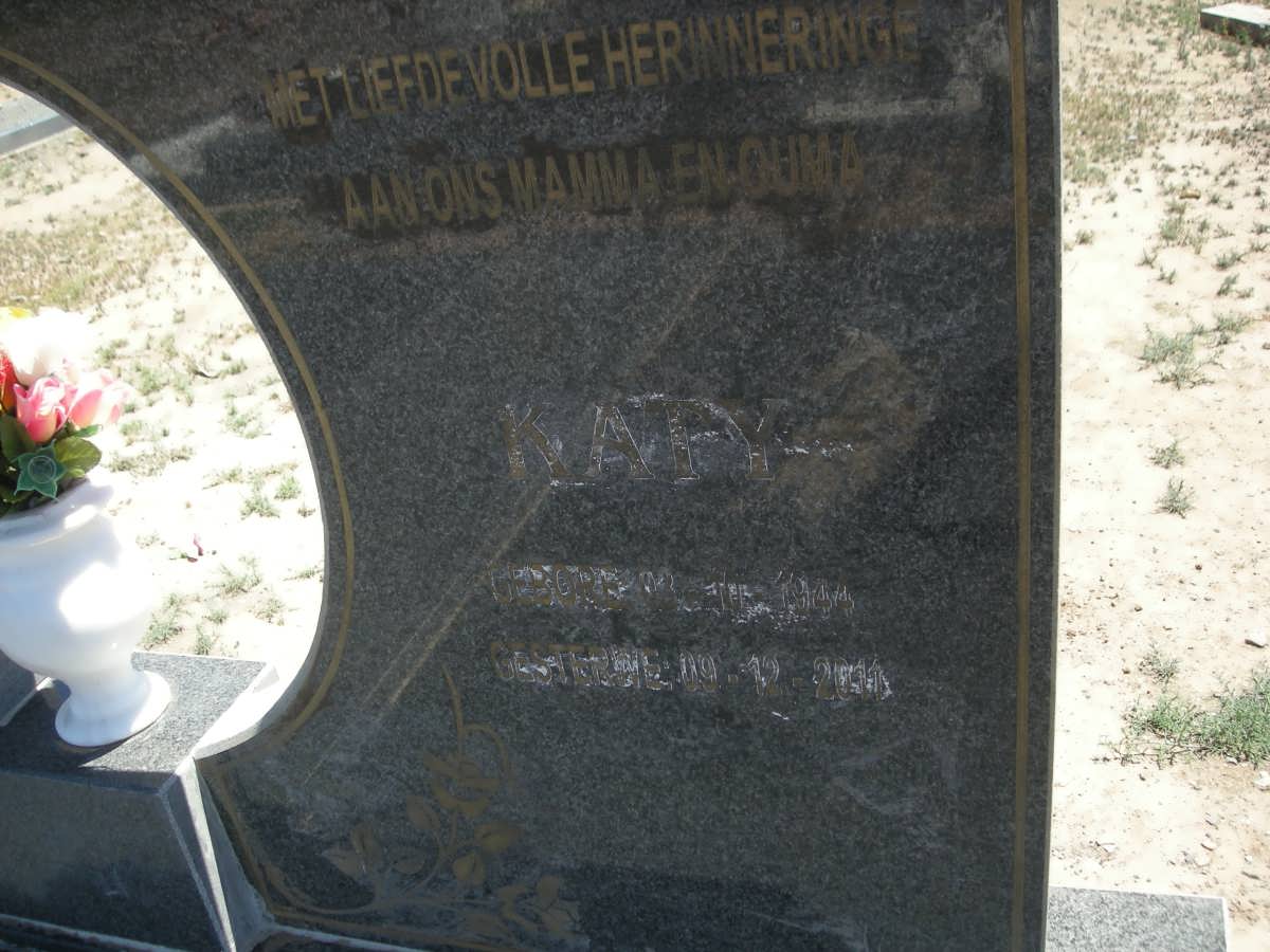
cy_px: 476
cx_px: 635
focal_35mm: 35
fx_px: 1284
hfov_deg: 52.6
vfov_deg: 40.7
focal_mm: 5.7
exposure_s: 1/310
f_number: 2.8
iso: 50
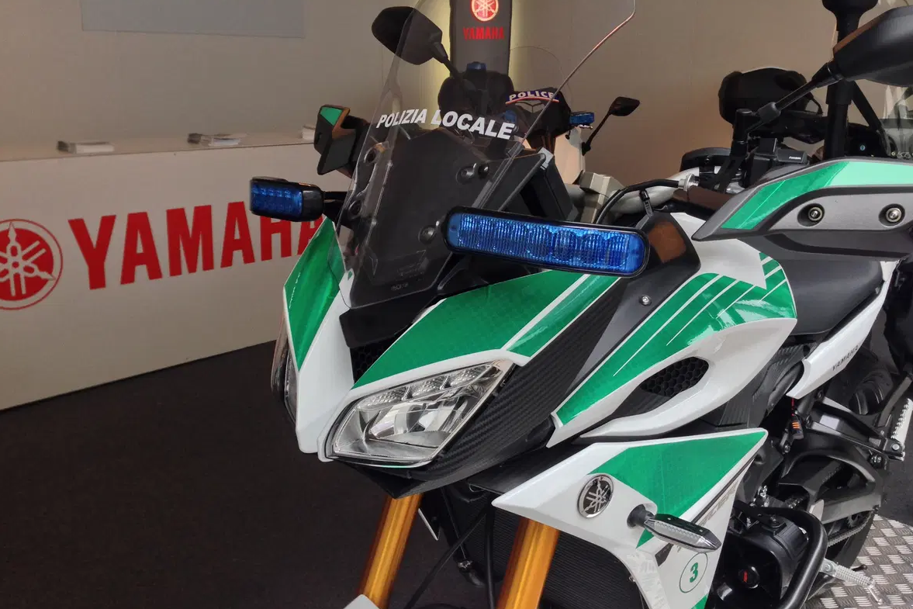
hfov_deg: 54.4
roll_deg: +0.0
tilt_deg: -17.3
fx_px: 888
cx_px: 456
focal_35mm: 35
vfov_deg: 37.8
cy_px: 279
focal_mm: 4.12
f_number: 2.4
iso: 80
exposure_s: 1/120
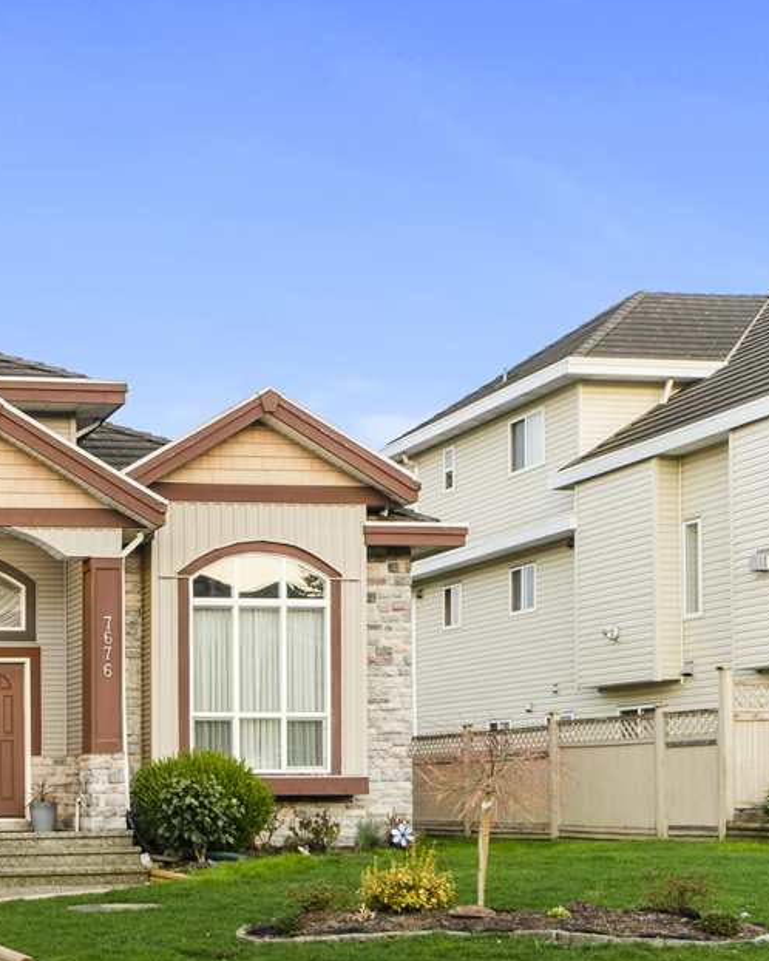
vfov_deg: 35.7
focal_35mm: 52
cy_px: 633
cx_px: -159
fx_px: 1479
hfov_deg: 26.0
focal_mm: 18
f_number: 8
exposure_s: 1/8
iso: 200
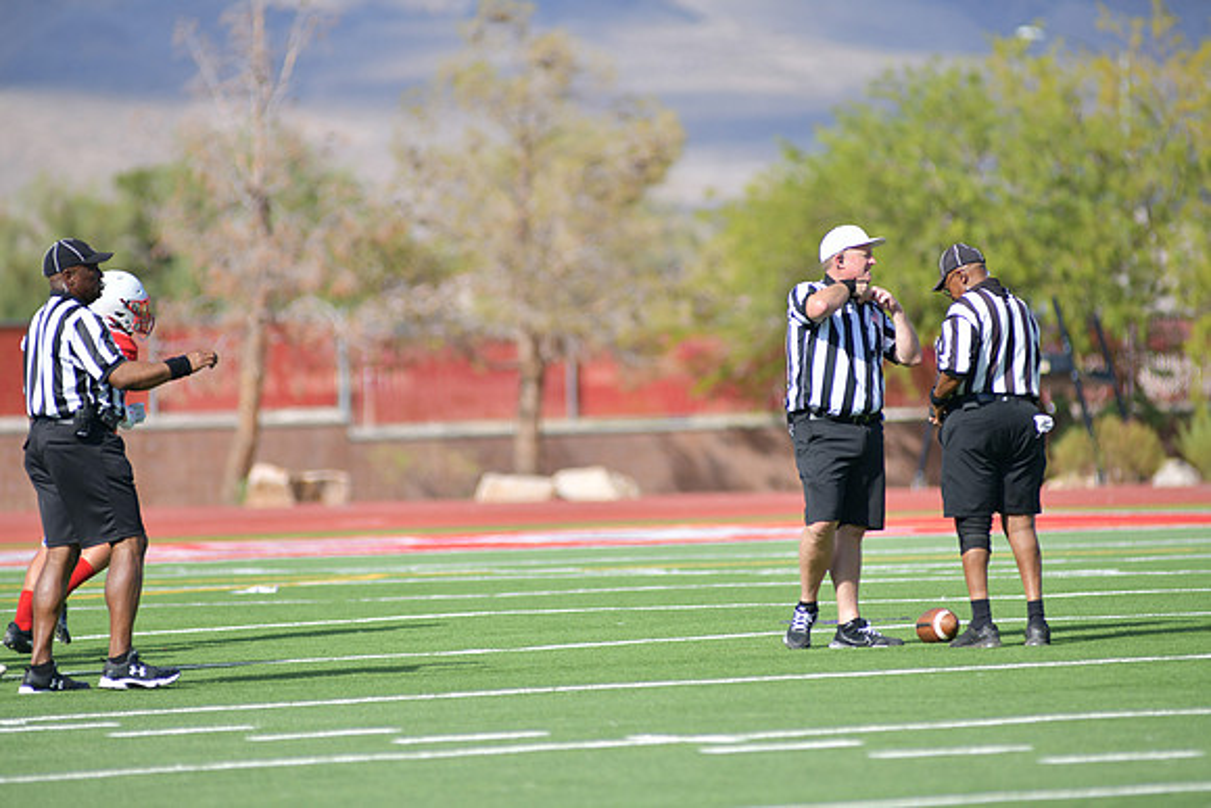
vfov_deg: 4.6
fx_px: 10094
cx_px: 606
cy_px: 404
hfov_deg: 6.9
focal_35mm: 300
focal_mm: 300
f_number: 3.5
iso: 125
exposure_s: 1/2000
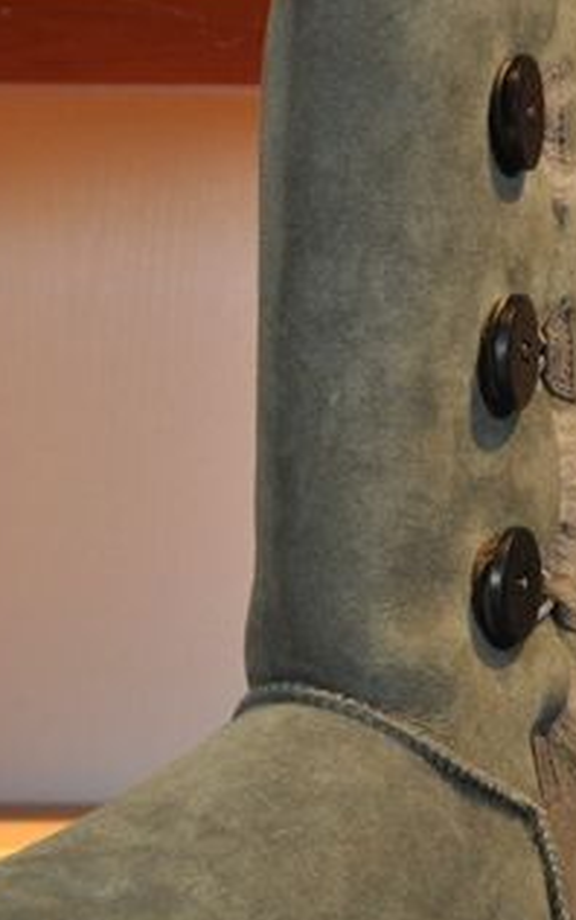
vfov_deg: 6.4
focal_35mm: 326
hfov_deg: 4.0
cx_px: 265
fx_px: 8173
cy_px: 460
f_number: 8
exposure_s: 1/80
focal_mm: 90
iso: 800
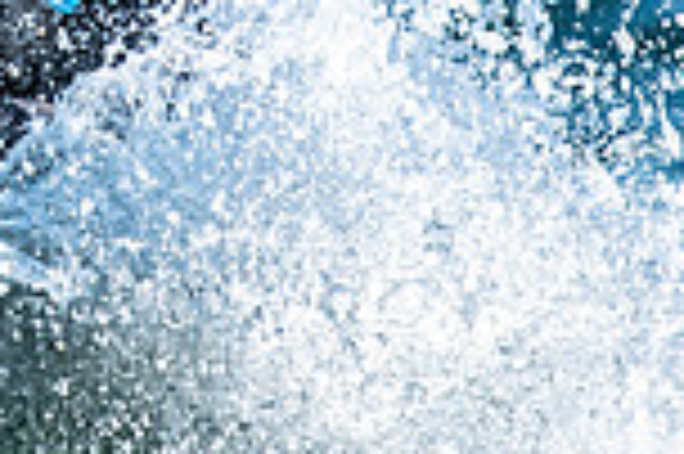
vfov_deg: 0.8
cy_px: -384
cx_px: 76
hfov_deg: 1.1
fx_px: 34258
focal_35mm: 1805
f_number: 5
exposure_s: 1/2500
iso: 320
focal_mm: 300
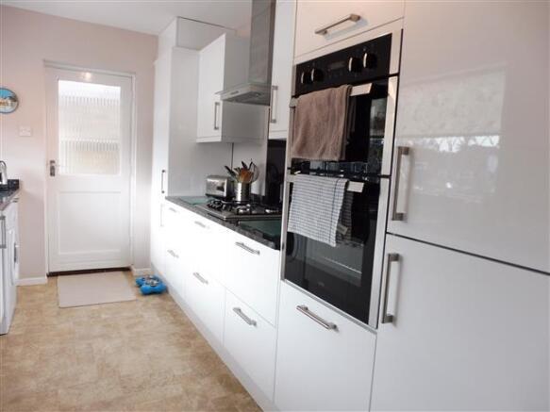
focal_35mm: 25
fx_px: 397
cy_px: 206
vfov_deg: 54.9
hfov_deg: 69.4
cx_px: 275
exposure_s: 1/60
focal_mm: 4.4
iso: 200
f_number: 3.3
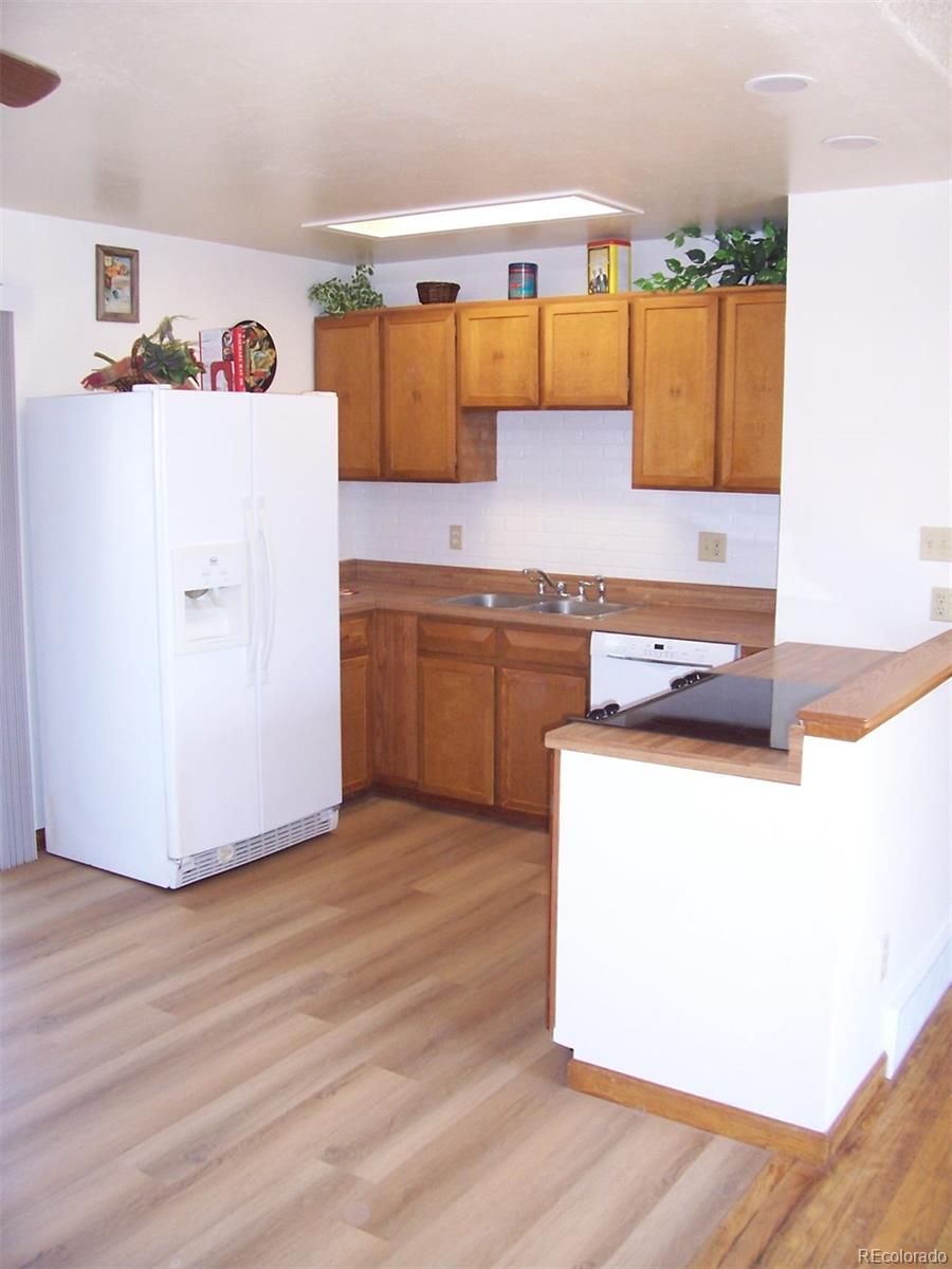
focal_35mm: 34
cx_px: 476
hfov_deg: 41.8
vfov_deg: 54.0
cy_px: 634
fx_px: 1247
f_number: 2.7
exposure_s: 1/60
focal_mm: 5.6
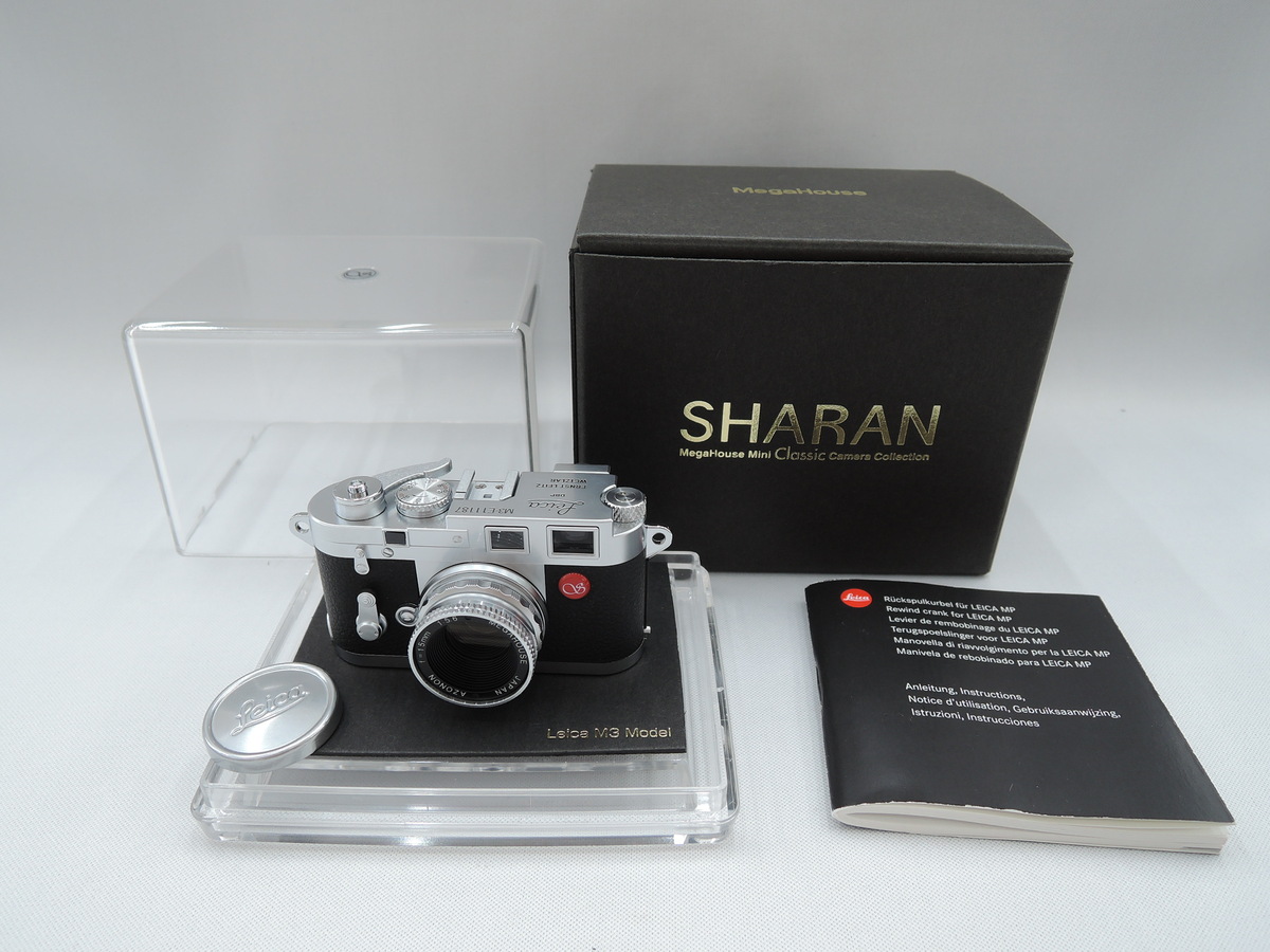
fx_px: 881
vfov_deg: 56.8
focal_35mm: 24
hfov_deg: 71.6
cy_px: 476
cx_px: 635
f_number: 2.8
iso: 80
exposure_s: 1/30
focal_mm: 5.1
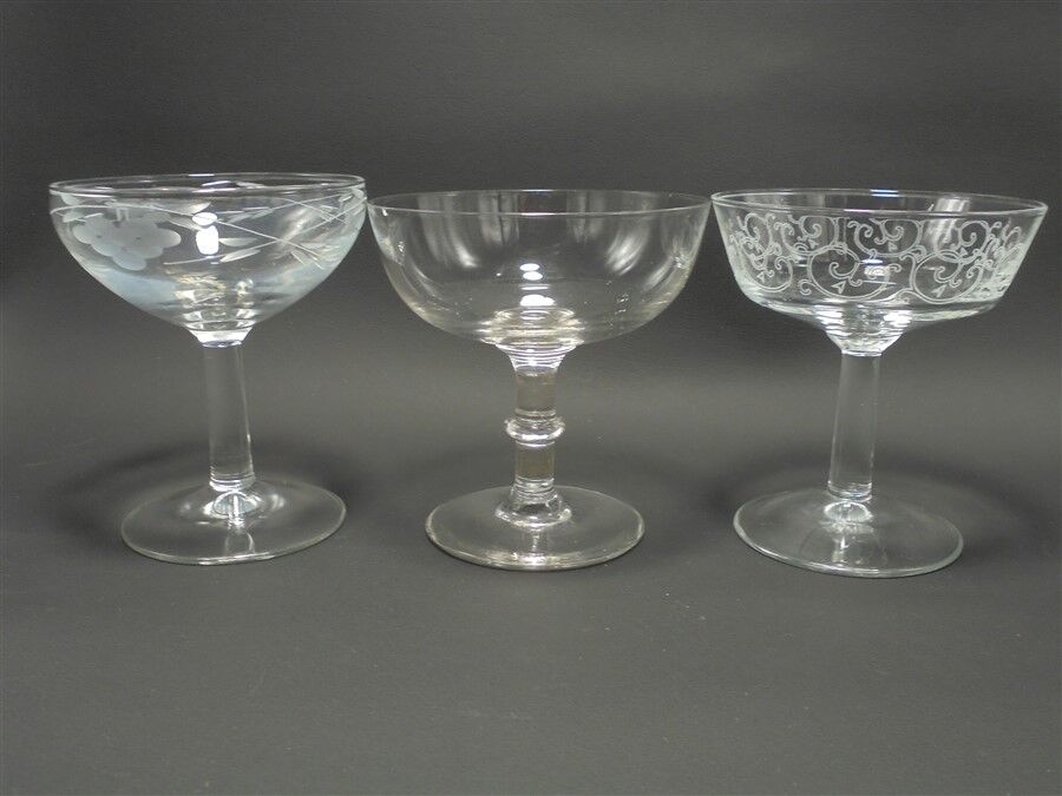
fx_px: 1043
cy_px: 398
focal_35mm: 34
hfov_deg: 54.0
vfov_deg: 41.8
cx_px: 531
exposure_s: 1/30
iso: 200
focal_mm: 6.1
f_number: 4
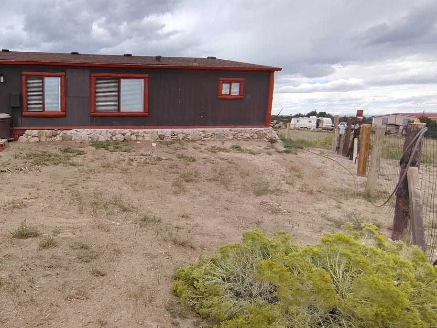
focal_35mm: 28
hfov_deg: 57.4
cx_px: 72
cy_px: 166
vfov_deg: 49.8
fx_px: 354
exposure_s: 1/621
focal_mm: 2.13
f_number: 2.2
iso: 100
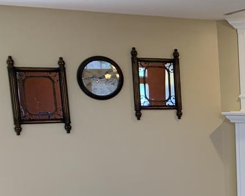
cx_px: 352
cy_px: 198
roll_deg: +0.3
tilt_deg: -11.3
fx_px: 544
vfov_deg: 19.8
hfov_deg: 21.8
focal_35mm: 75
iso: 125
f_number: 1.8
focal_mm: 4.25
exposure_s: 1/60
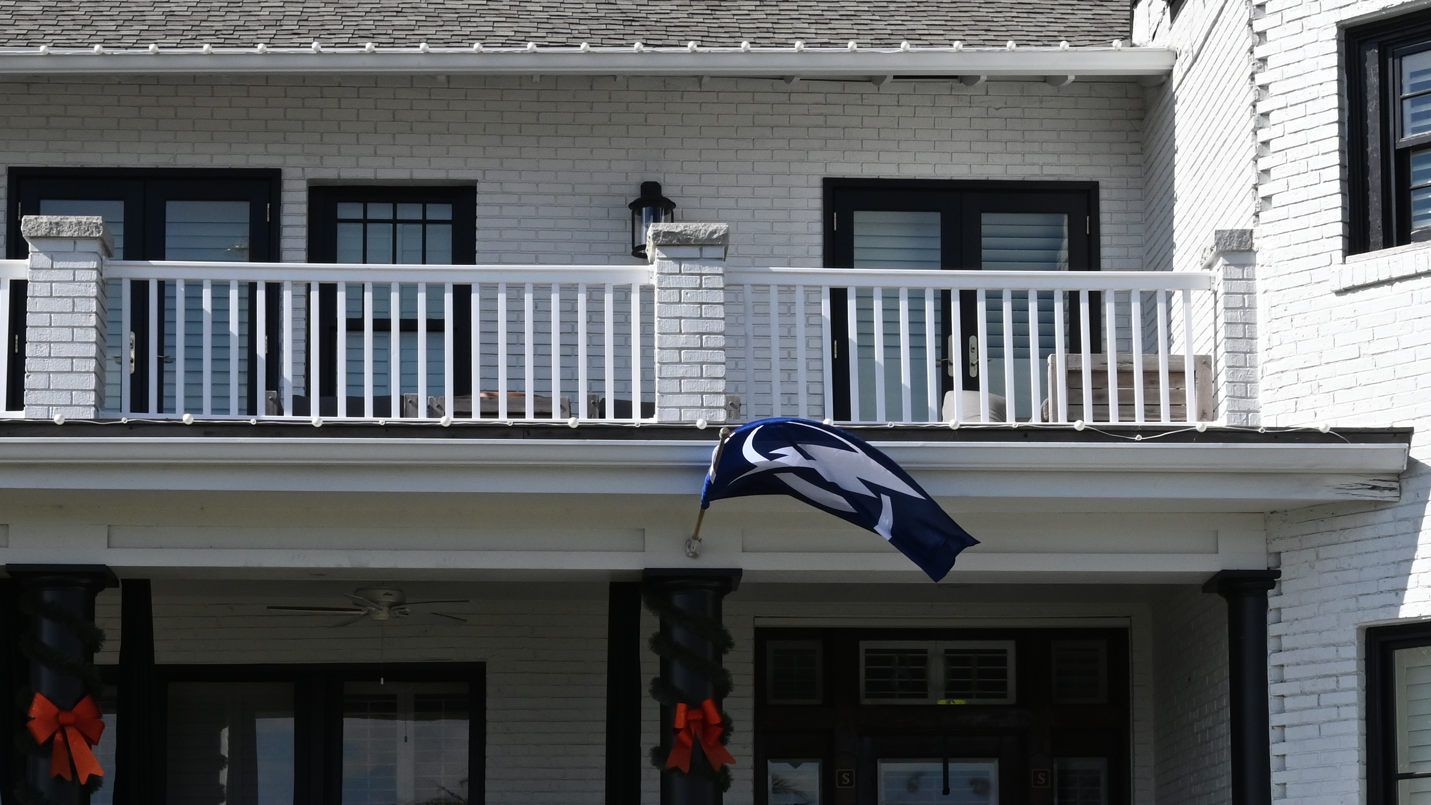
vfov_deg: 14.2
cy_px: 790
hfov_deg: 25.3
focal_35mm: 84
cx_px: 716
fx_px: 3187
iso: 400
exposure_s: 1/500
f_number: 13
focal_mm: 29
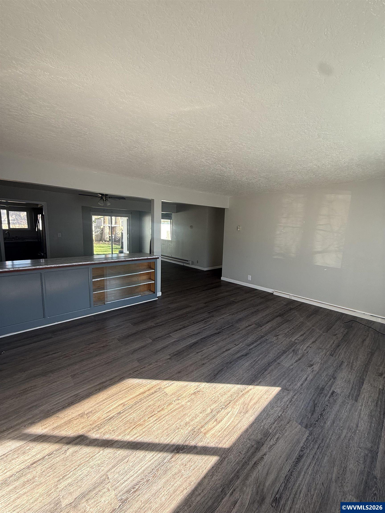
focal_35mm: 14
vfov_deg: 102.1
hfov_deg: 85.7
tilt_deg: -7.8
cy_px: 256
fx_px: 208
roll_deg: -1.7
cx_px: 192
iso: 80
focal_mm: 2.22
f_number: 2.2
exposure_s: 1/99
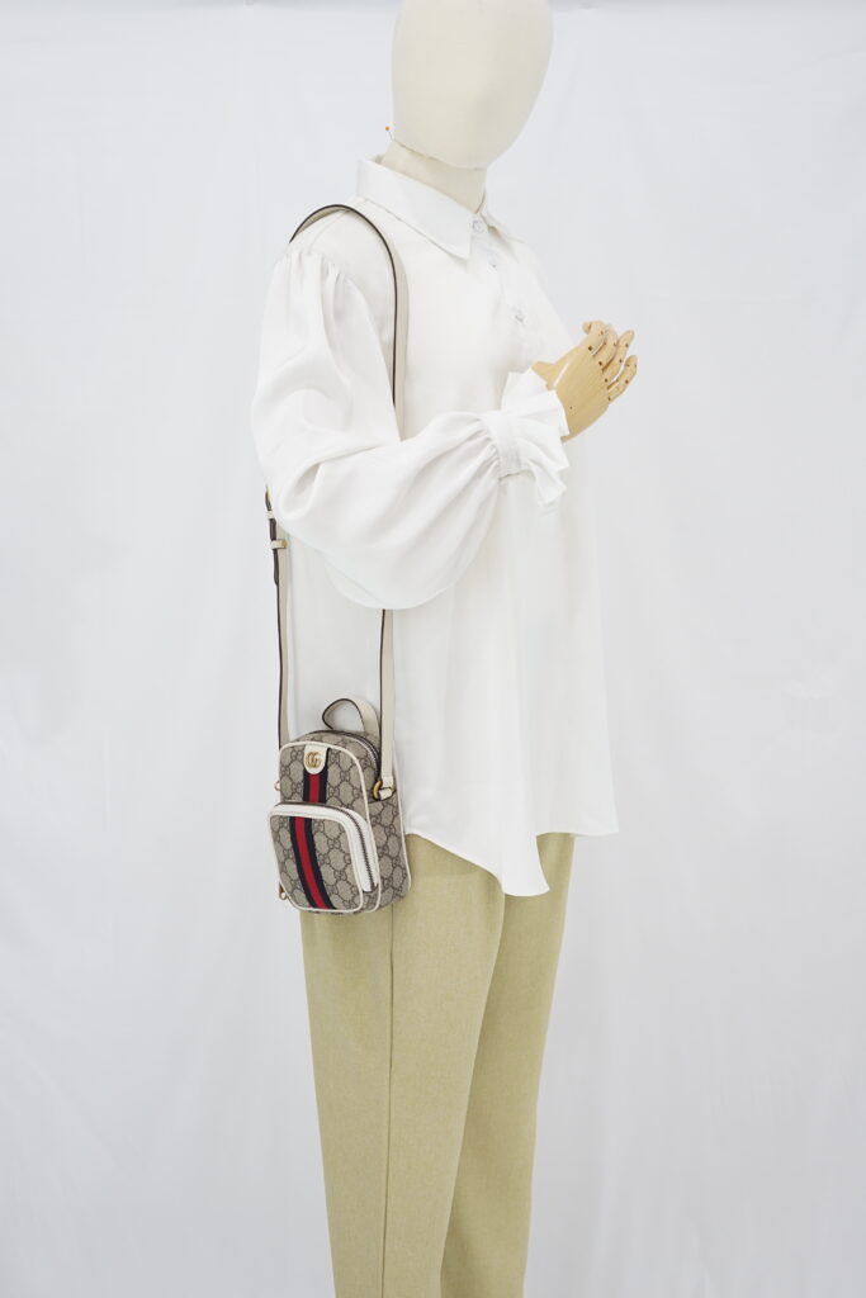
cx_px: 433
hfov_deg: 27.0
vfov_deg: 39.6
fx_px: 1803
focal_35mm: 50
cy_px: 649
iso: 640
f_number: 6.3
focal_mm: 50
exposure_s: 1/10
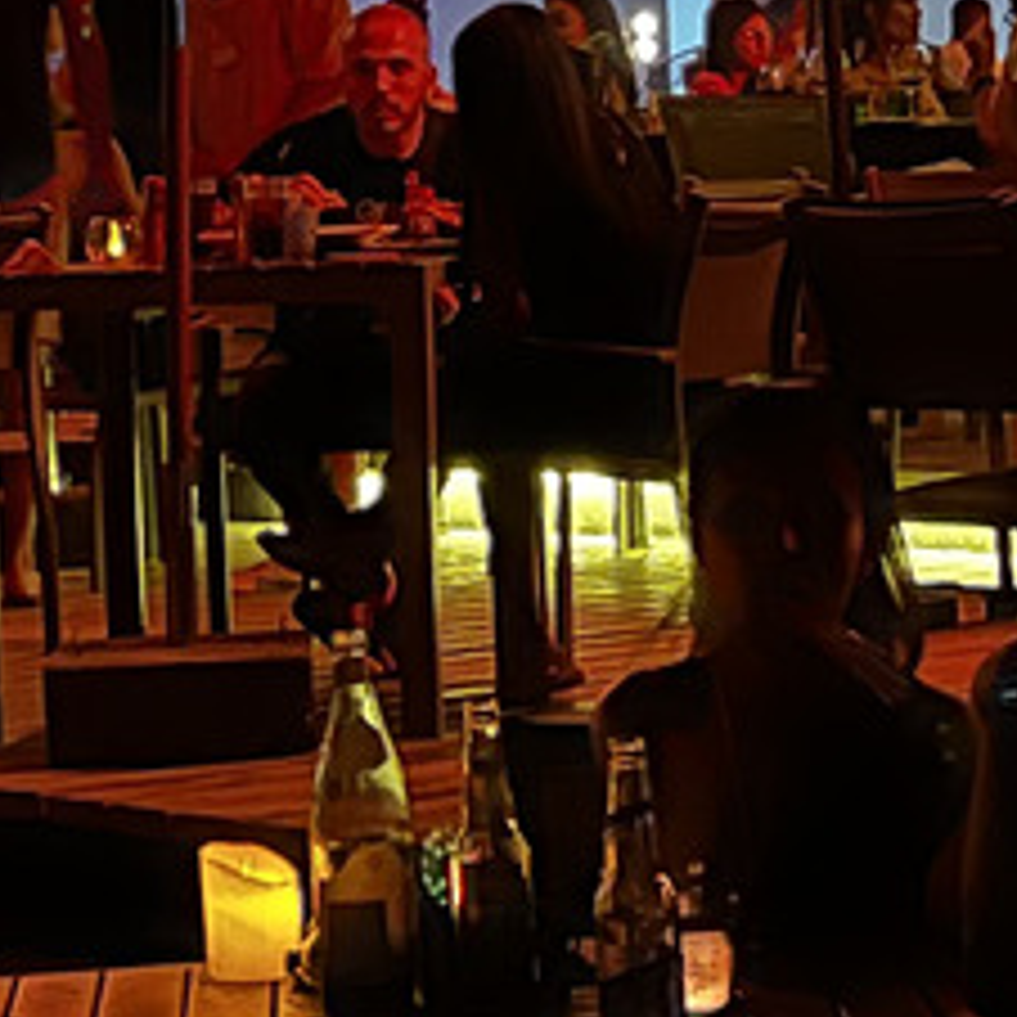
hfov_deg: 10.7
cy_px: 9
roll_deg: +1.8
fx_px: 5418
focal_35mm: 163
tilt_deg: +1.4
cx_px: 356
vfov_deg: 10.6
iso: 1000
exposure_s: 1/20
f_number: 1.5
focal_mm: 5.7
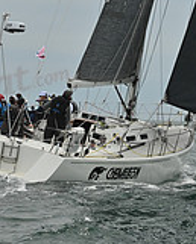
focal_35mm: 236
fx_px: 1710
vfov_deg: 8.0
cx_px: 148
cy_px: -158
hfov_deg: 6.6
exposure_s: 1/1000
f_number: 10
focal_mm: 70
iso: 320
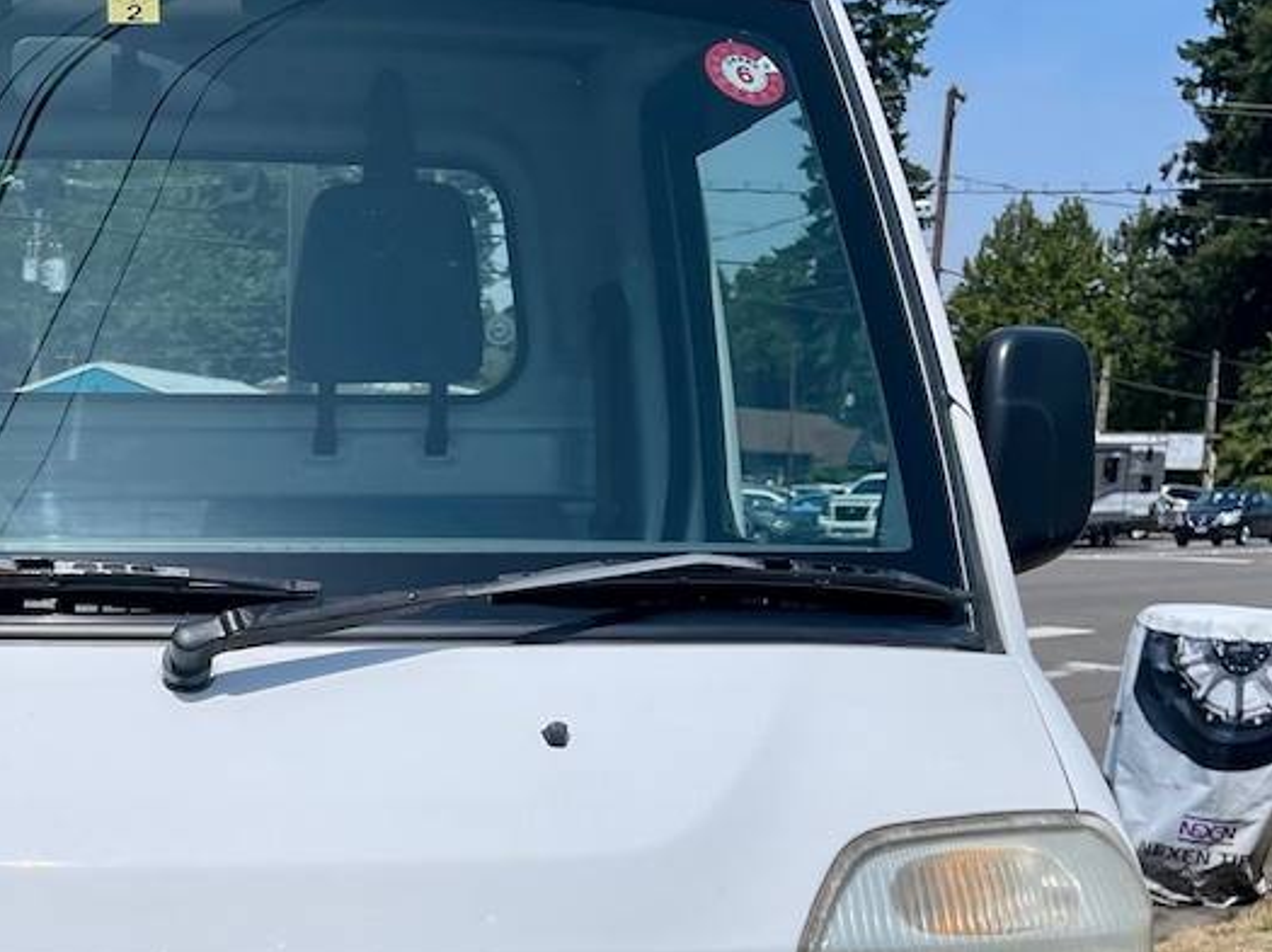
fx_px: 2240
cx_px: 150
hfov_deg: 30.4
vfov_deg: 22.8
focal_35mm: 61
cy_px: 1003
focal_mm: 5.1
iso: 32
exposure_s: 1/6993
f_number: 1.6
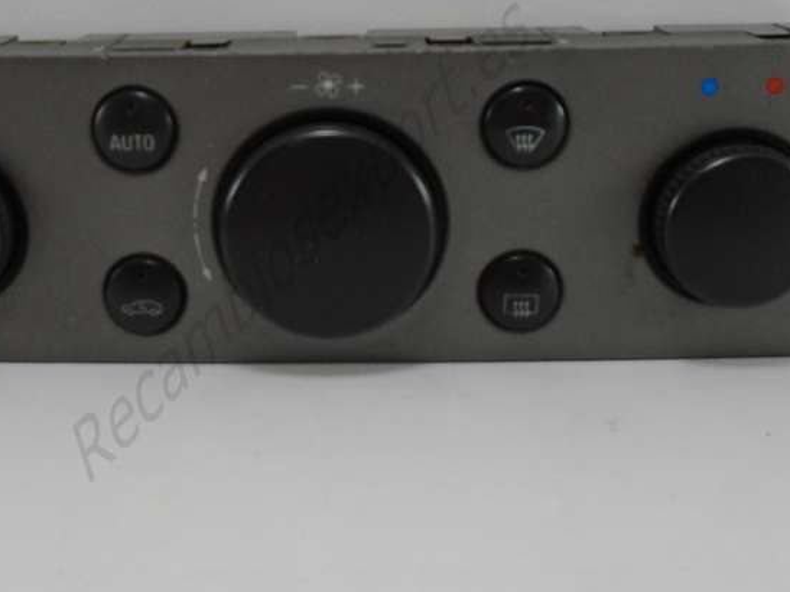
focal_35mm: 52
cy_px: 231
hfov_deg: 36.7
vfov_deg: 27.9
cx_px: 313
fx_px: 1186
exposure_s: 1/125
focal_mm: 4.6
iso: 100
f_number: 3.2
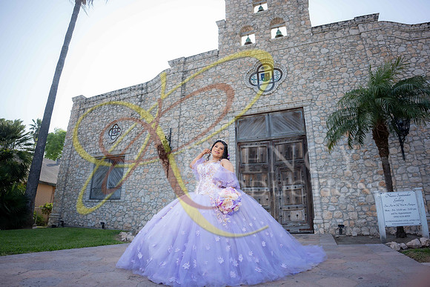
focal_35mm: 20
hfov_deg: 84.0
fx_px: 239
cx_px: 215
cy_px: 144
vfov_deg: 62.0
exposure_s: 1/800
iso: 125
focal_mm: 20
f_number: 2.8
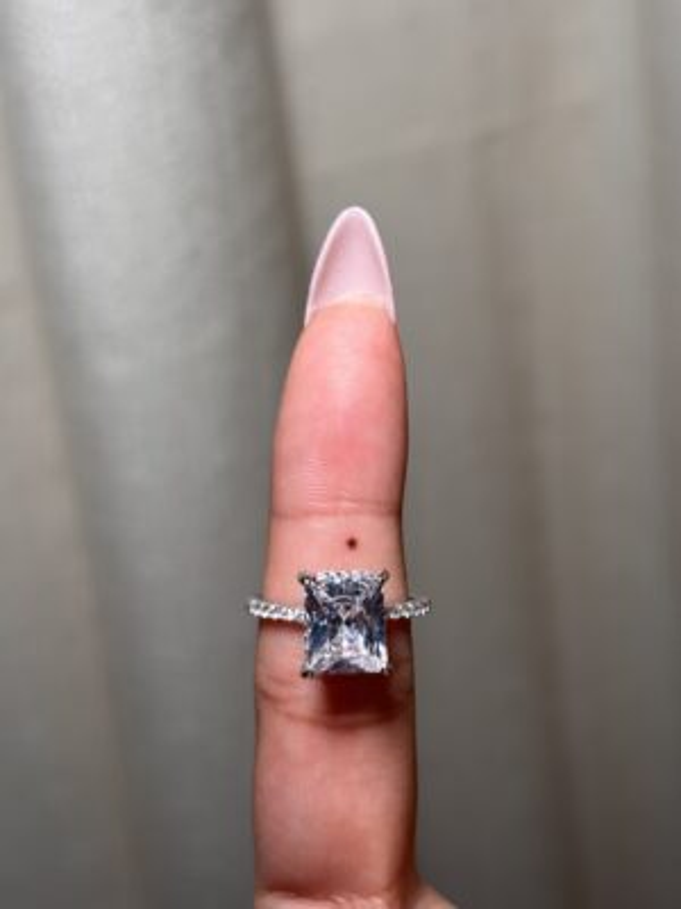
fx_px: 1364
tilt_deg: -31.1
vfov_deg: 36.8
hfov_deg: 28.0
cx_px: 340
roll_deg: +8.5
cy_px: 454
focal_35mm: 52
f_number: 1.6
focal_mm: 5.96
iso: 50
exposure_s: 1/114
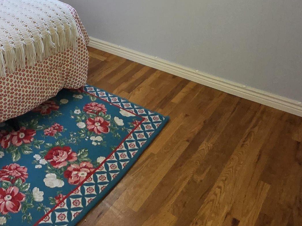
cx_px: 42
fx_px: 331
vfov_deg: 32.2
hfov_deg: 45.3
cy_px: -35
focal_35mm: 38
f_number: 2.2
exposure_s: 1/60
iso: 400
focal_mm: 2.2
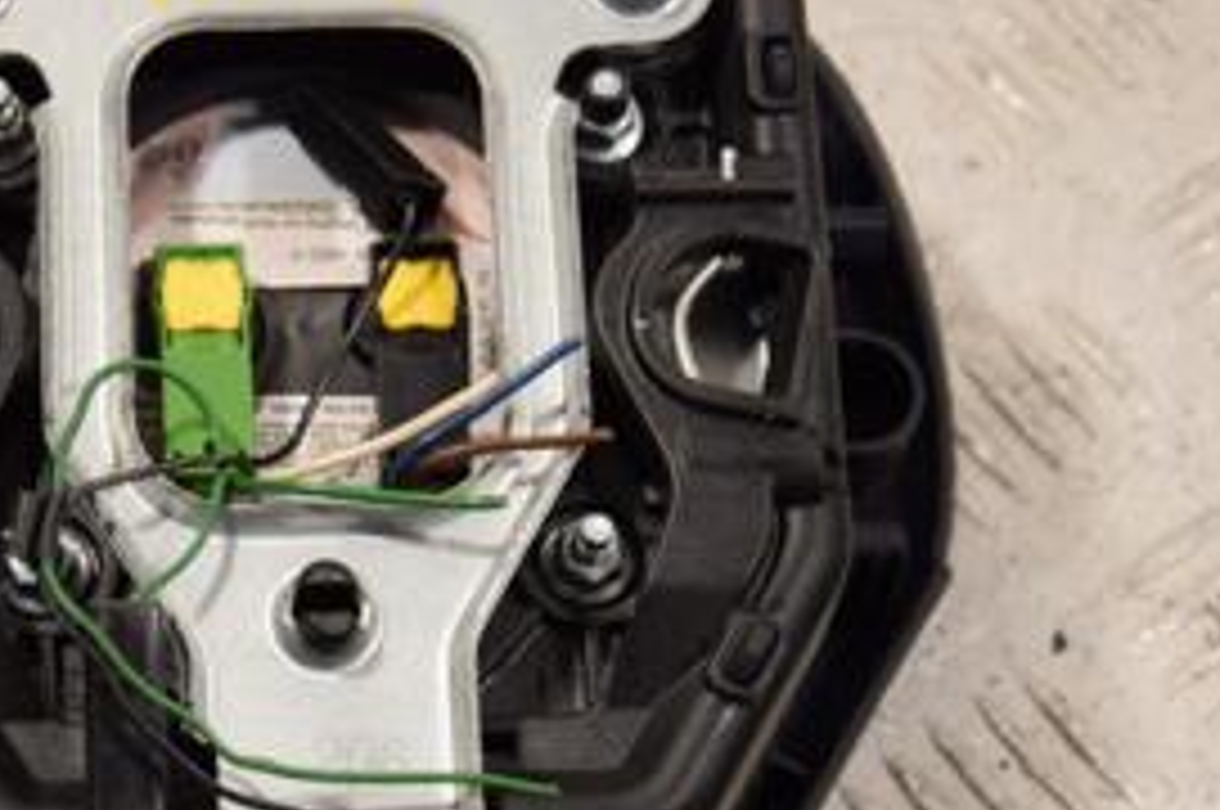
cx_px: 293
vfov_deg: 10.3
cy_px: 522
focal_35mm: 133
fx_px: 4502
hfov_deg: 15.4
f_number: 5.6
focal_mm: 40
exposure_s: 1/125
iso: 400
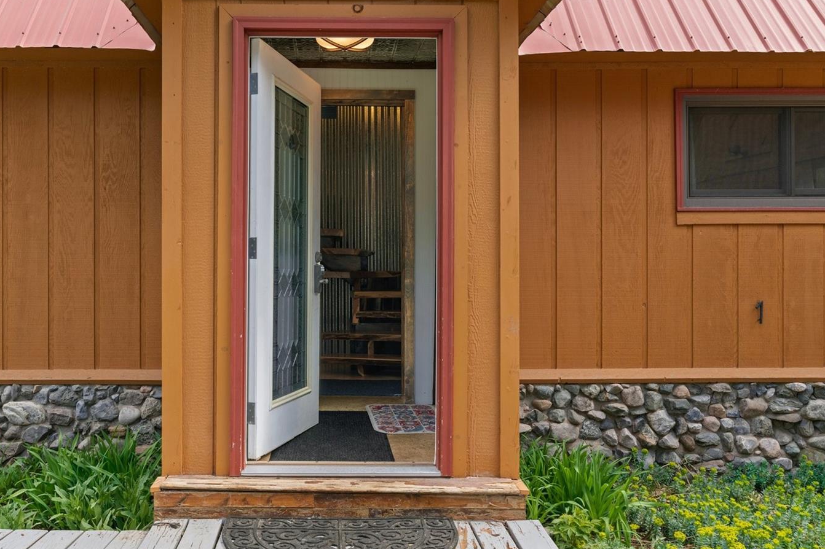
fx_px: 710
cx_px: 346
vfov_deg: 42.3
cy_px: 281
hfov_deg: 60.0
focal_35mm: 31
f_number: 8
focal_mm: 26
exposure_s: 1/200
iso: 400
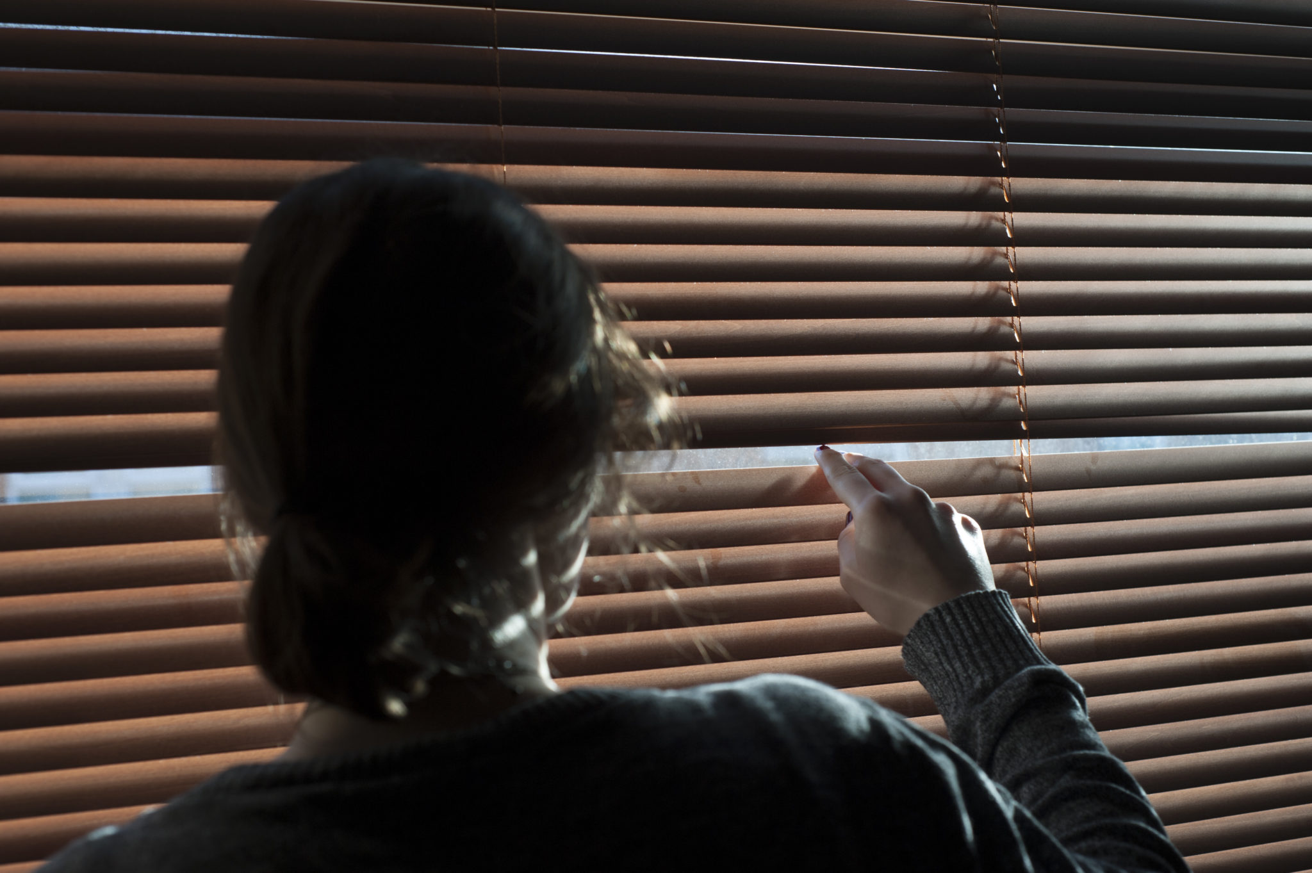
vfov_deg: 27.0
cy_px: 436
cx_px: 656
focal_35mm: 50
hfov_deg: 39.6
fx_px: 1821
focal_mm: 50
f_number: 5.6
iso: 250
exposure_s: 1/200
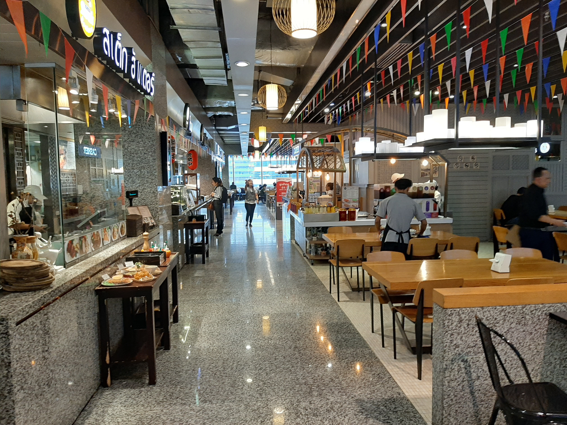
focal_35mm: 26
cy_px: 212
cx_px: 284
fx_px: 426
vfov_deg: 53.1
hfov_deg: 67.3
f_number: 1.7
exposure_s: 1/50
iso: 160
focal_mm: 3.93
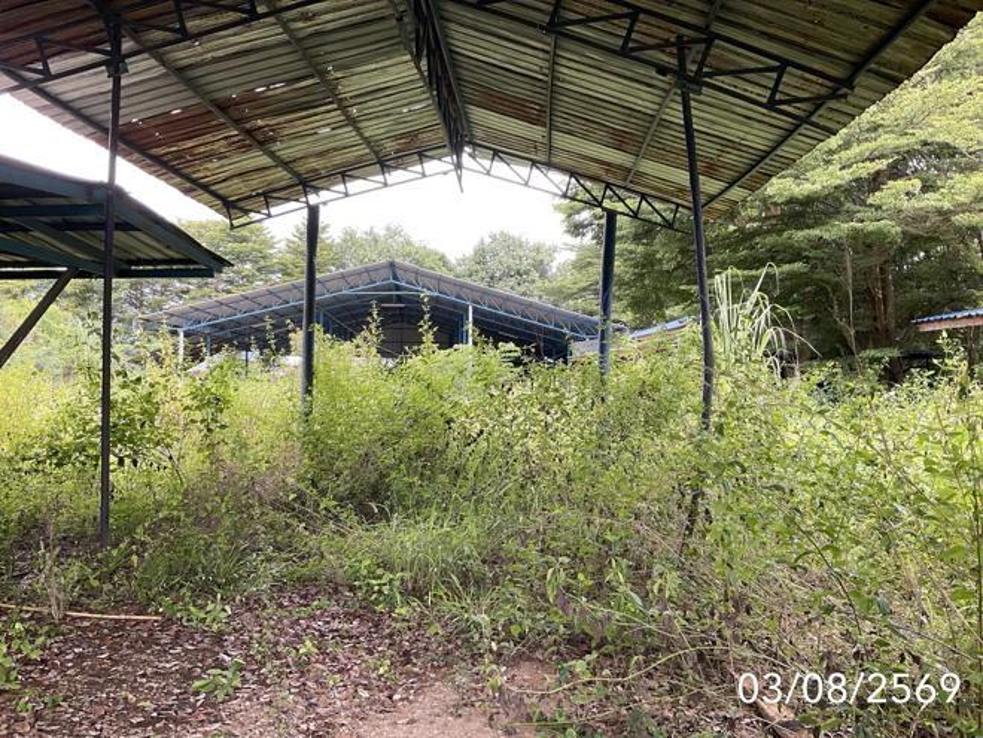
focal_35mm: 29
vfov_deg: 48.2
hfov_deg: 61.7
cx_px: 492
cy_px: 369
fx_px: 824
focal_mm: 3
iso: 16
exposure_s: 1/124
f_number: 1.8
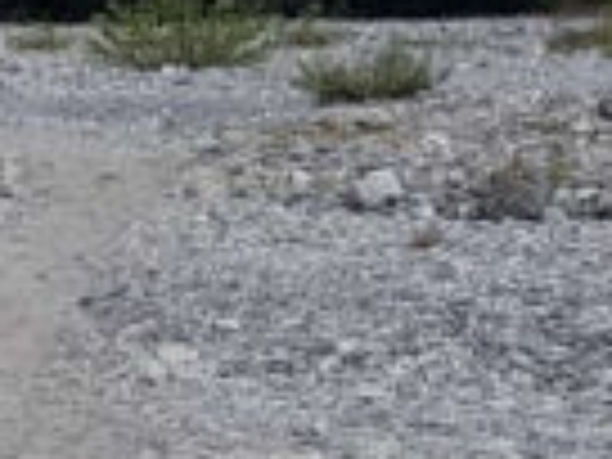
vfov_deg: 7.5
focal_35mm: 196
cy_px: 9
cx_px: -1098
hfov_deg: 8.7
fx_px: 3465
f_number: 1.7
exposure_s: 1/1612
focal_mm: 4.2
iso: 40
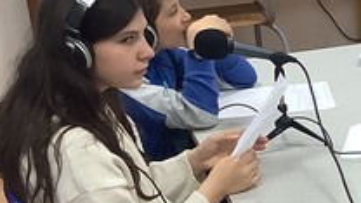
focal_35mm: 130
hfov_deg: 15.2
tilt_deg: -25.7
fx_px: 1244
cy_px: 227
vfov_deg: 9.2
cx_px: 557
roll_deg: -1.1
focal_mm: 3.3
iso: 125
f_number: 2.4
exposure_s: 1/50
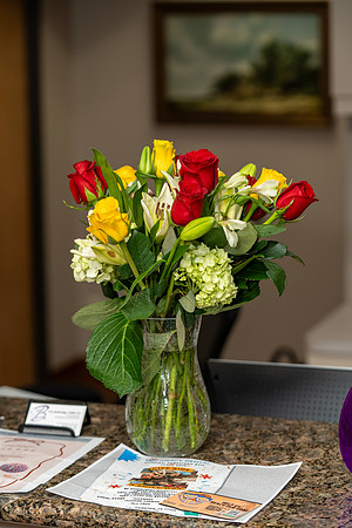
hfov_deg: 16.7
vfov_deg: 24.8
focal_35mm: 82
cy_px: 264
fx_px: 1203
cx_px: 176
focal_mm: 82
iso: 320
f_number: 3.5
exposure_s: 1/160
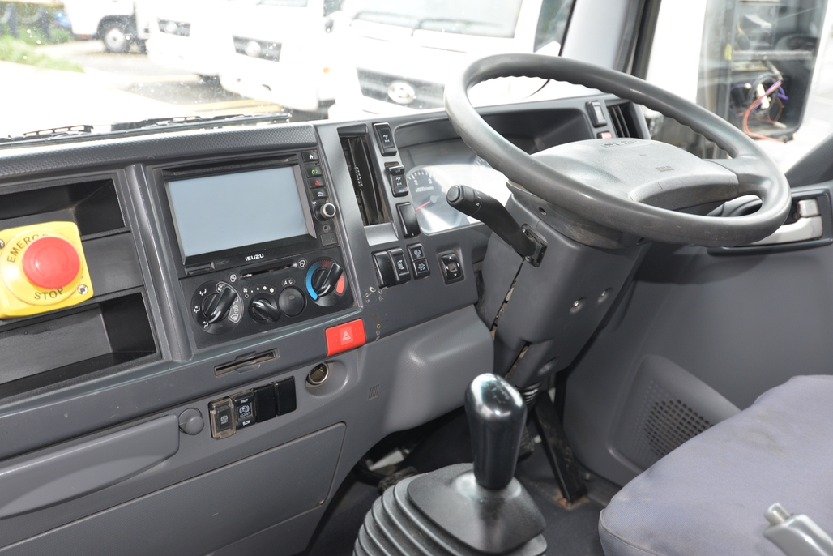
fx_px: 787
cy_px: 278
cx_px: 416
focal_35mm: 34
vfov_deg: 38.9
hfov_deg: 55.8
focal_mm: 34
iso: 450
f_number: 4.5
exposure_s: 1/60
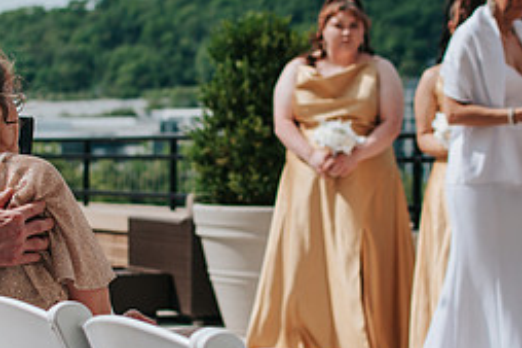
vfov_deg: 11.4
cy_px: 149
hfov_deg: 17.1
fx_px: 1739
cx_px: 197
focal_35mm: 120
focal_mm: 35
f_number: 2.8
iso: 100
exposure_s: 1/4000
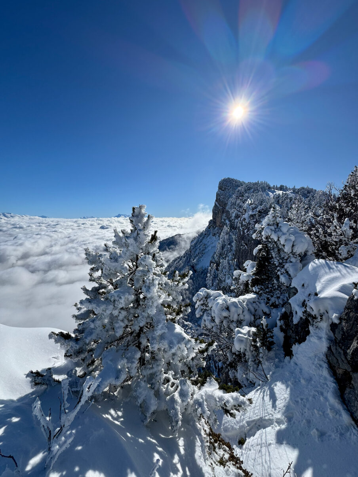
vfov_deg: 102.1
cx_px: 179
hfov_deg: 85.7
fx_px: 193
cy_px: 238
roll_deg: +2.0
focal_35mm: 14
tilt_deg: -5.7
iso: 40
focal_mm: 2.22
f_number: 2.2
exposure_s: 1/4132
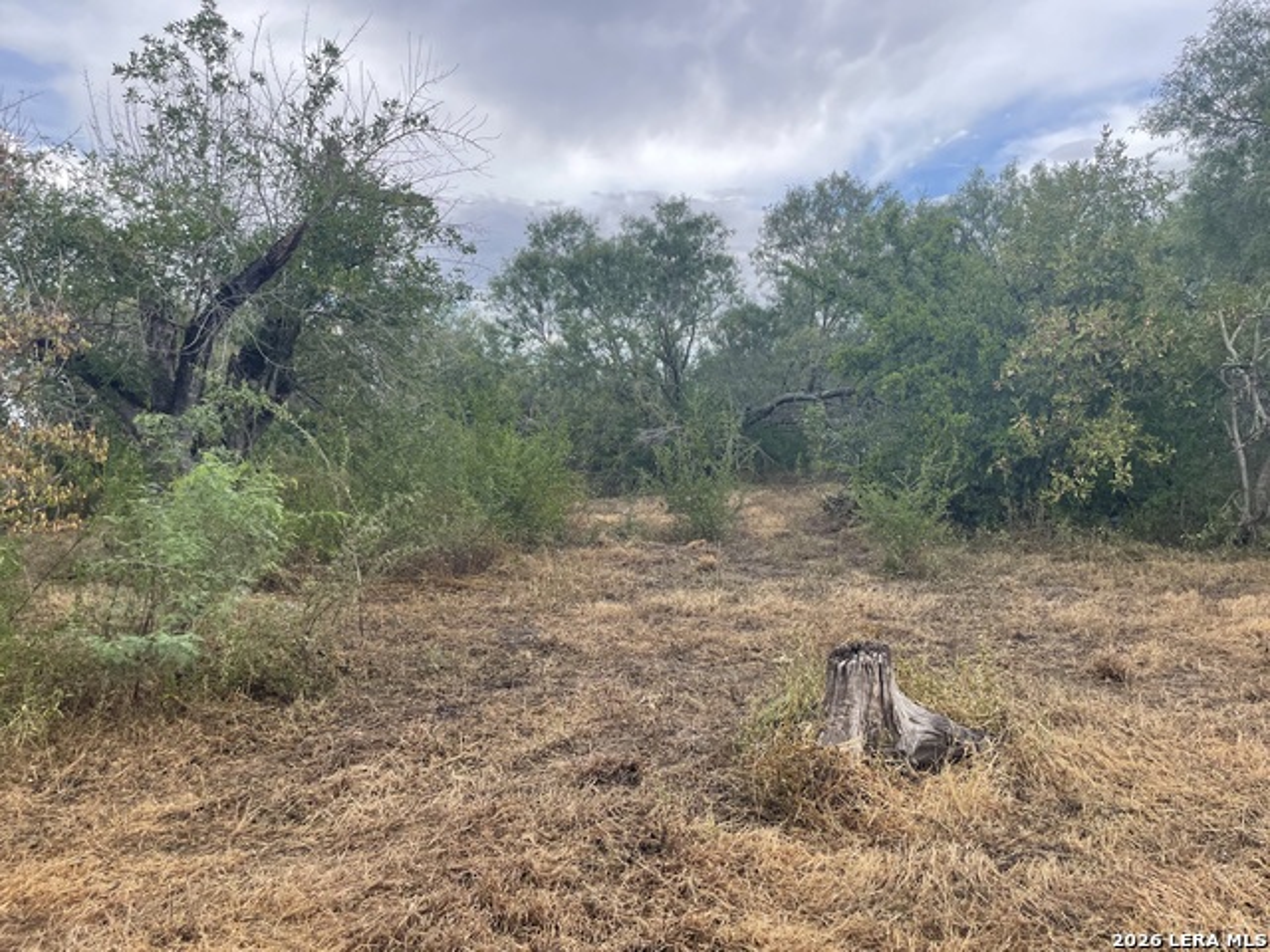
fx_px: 954
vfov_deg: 53.1
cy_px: 476
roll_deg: +5.7
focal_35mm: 26
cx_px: 635
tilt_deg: -7.9
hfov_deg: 67.3
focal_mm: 4.2
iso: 32
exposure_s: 1/686
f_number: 1.6
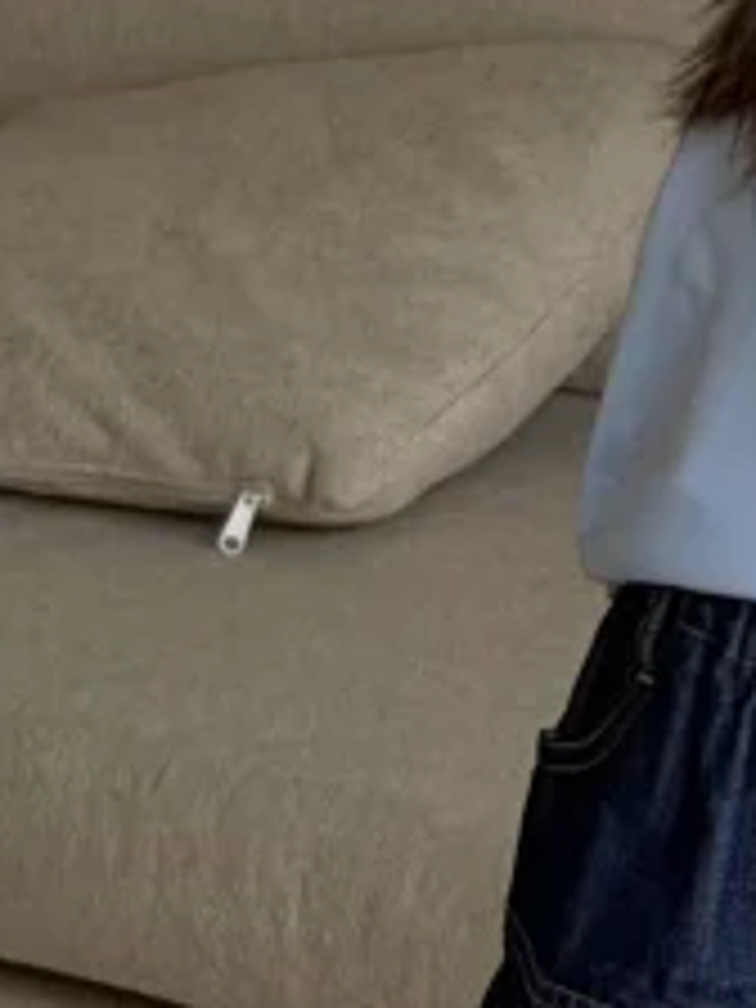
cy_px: 315
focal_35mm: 309
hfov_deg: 4.7
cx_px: 1706
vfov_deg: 6.4
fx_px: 8998
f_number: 1.78
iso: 50
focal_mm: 6.76
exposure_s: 1/208
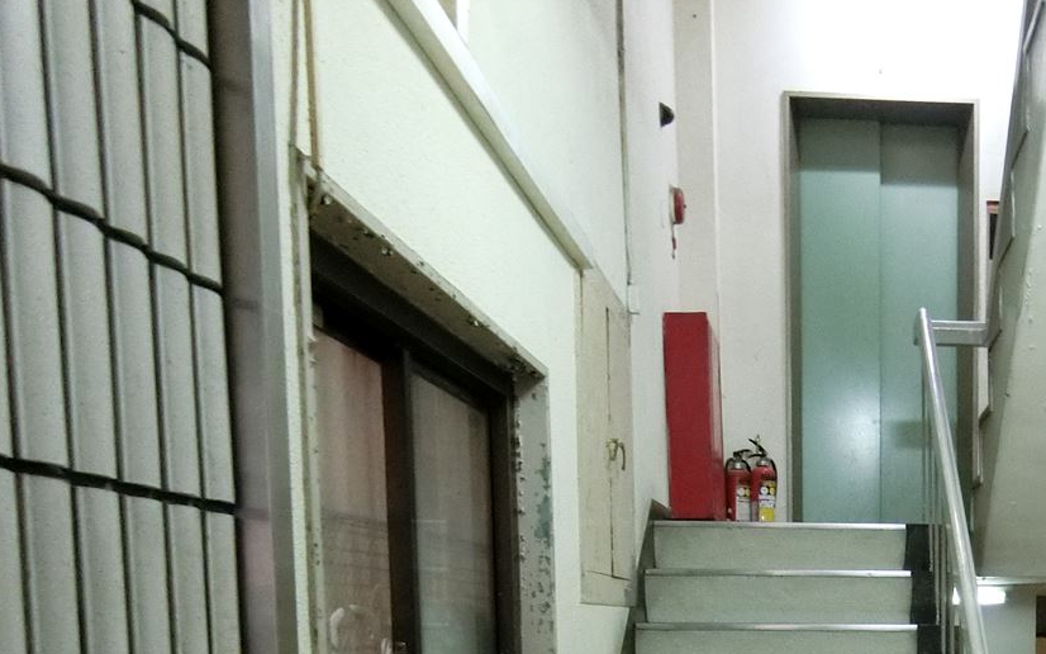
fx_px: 1112
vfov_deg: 29.0
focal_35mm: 39
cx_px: 916
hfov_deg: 46.2
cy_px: 752
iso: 1000
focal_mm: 4.06
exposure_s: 1/30
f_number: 2.7
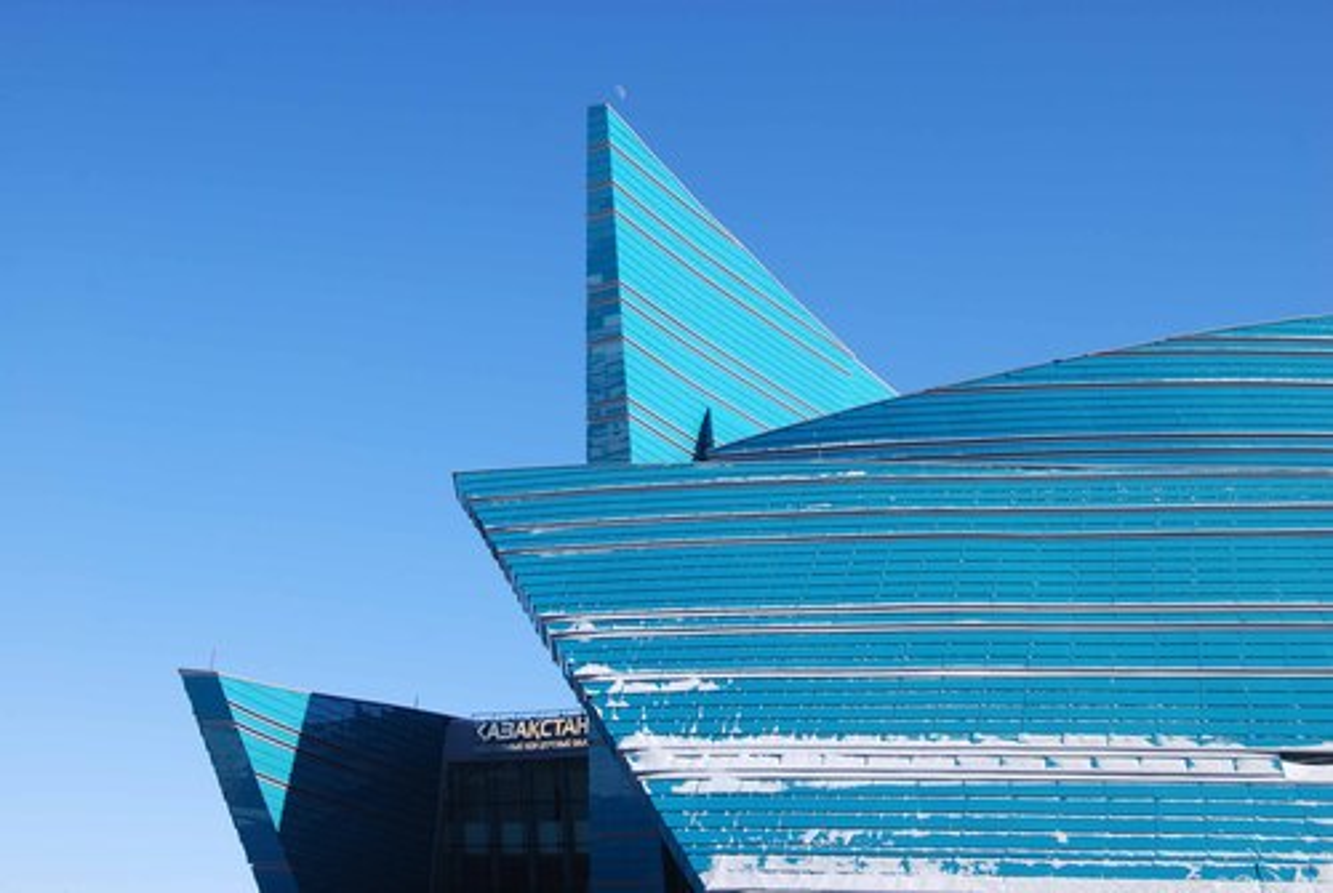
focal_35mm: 39
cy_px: 446
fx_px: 1446
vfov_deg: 34.3
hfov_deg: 49.5
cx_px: 666
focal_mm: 26
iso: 100
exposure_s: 1/250
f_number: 8
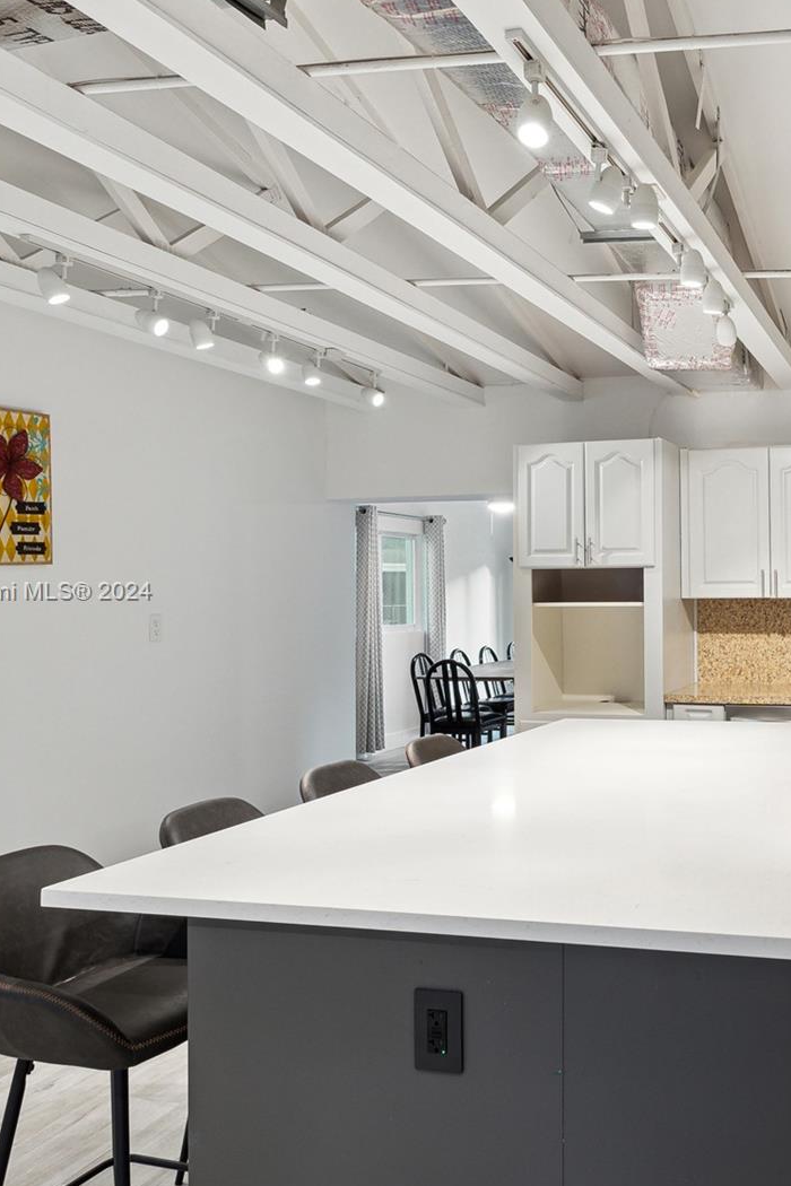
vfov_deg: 58.7
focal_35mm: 32
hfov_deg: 38.6
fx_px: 1055
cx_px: 694
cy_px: 593
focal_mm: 14
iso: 400
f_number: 8
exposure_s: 1/10
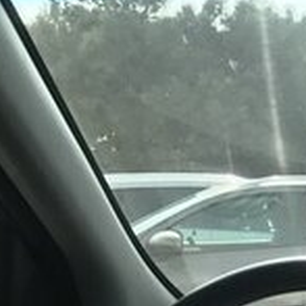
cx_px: 672
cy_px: 407
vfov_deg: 14.9
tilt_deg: -10.0
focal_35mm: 111
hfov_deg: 12.9
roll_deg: -1.8
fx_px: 1110
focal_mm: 3.99
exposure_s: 1/1114
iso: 20
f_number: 1.8
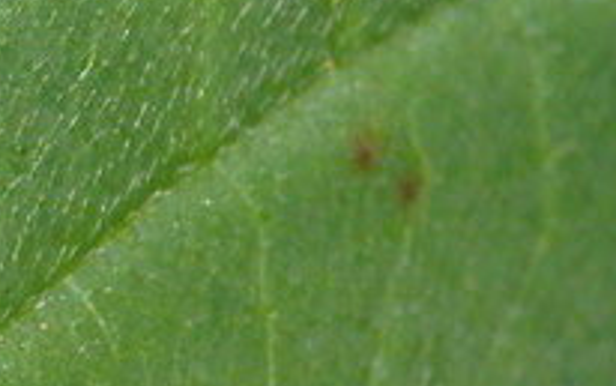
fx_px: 15957
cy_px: -476
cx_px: 287
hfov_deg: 2.2
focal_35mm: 950
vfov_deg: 1.4
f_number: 11
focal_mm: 61.1
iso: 200
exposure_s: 1/640
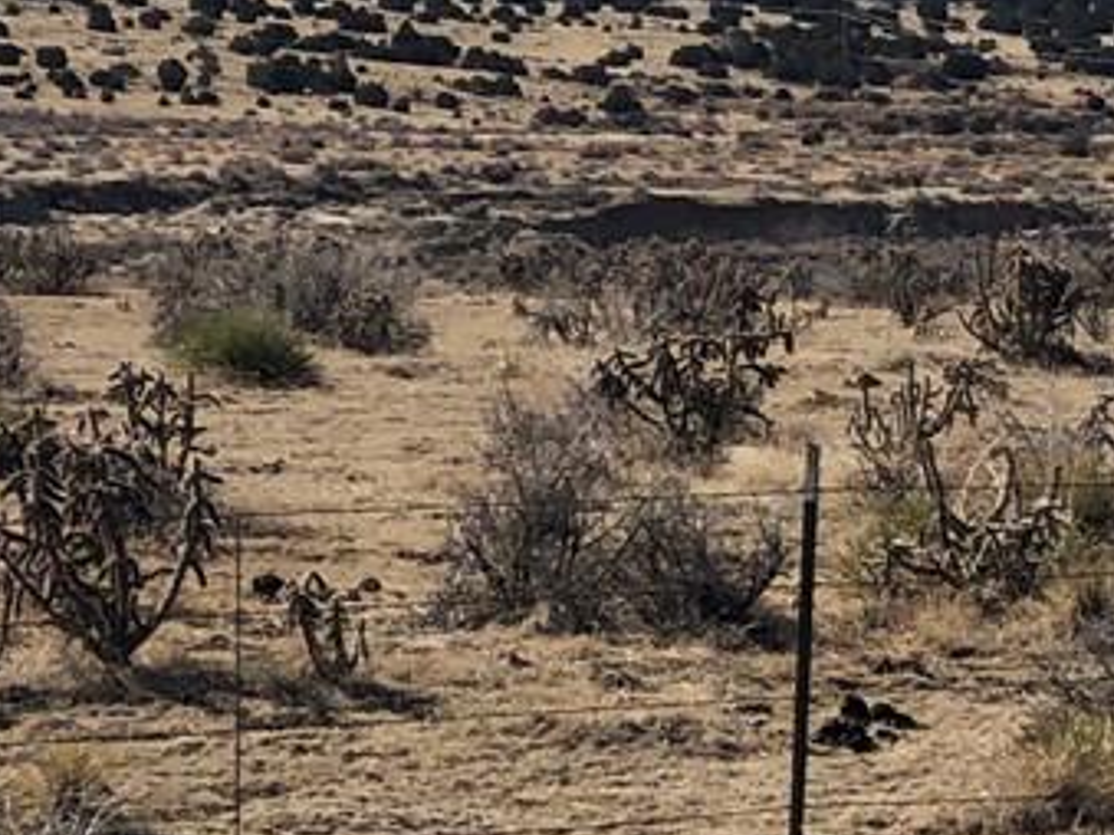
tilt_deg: -4.6
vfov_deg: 5.5
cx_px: 2547
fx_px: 8654
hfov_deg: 7.0
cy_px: 651
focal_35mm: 269
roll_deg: -3.0
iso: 20
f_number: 2.8
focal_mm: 6.6
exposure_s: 1/1143
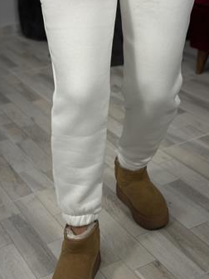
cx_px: 96
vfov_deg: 32.7
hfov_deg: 24.8
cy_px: 141
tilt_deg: -49.9
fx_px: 475
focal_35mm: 59
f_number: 1.78
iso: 64
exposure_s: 1/141
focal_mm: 6.86
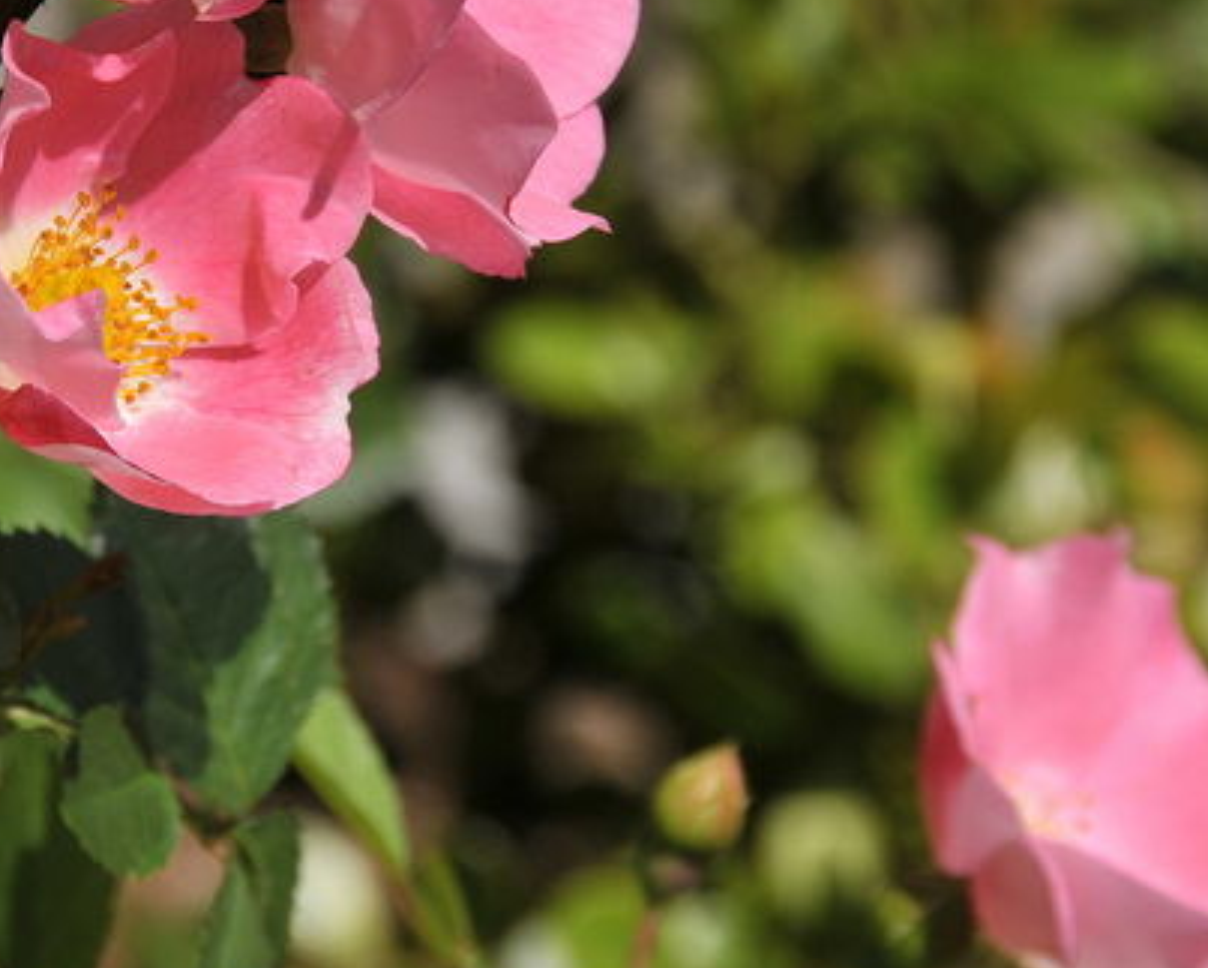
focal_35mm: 533
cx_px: 339
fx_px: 19070
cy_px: 175
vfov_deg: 2.9
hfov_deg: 3.6
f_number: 10
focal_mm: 170
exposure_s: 1/640
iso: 200
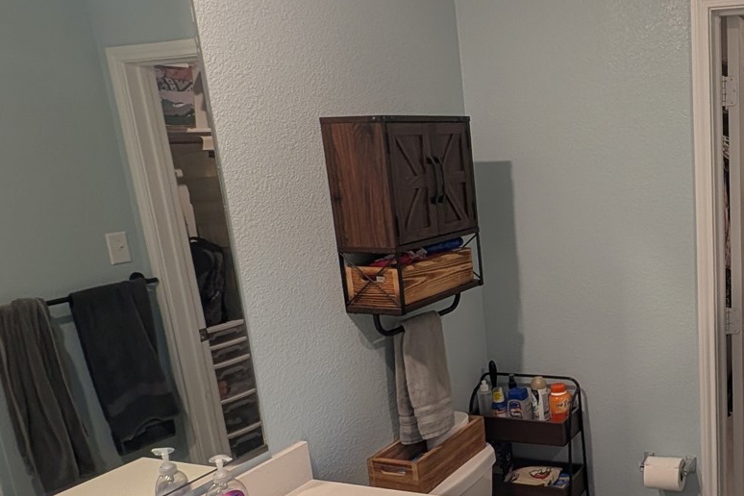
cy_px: 289
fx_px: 682
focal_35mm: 33
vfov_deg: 39.8
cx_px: 671
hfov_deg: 50.6
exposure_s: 1/60
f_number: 1.95
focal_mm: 2.23
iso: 81
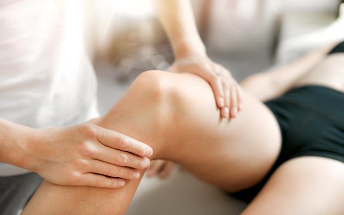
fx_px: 488
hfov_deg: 38.9
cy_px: 105
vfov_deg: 24.9
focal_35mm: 52
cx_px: 170
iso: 100
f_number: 2.5
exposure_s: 1/200
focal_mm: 50
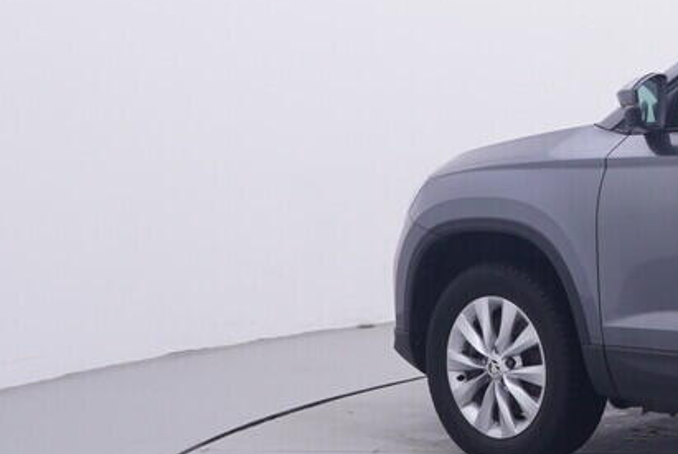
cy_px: 162
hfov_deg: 22.1
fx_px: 1485
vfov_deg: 17.3
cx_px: 963
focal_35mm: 79
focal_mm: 15
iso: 200
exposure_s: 1/80
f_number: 5
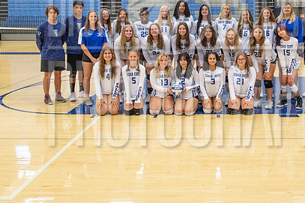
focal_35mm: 43
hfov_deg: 44.4
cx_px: 216
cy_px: 50
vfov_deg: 30.6
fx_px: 364
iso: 2500
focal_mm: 24
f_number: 4
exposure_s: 1/250
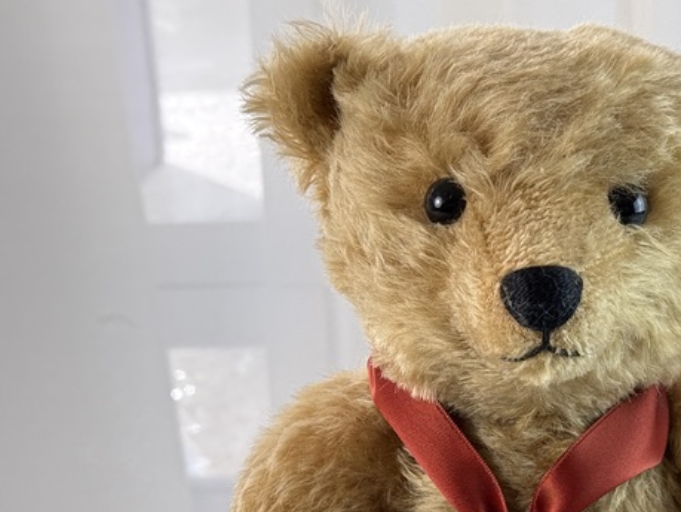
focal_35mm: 107
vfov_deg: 13.6
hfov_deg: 18.2
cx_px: 519
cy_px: 540
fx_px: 2107
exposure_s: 1/252
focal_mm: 6.76
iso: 80
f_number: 1.78
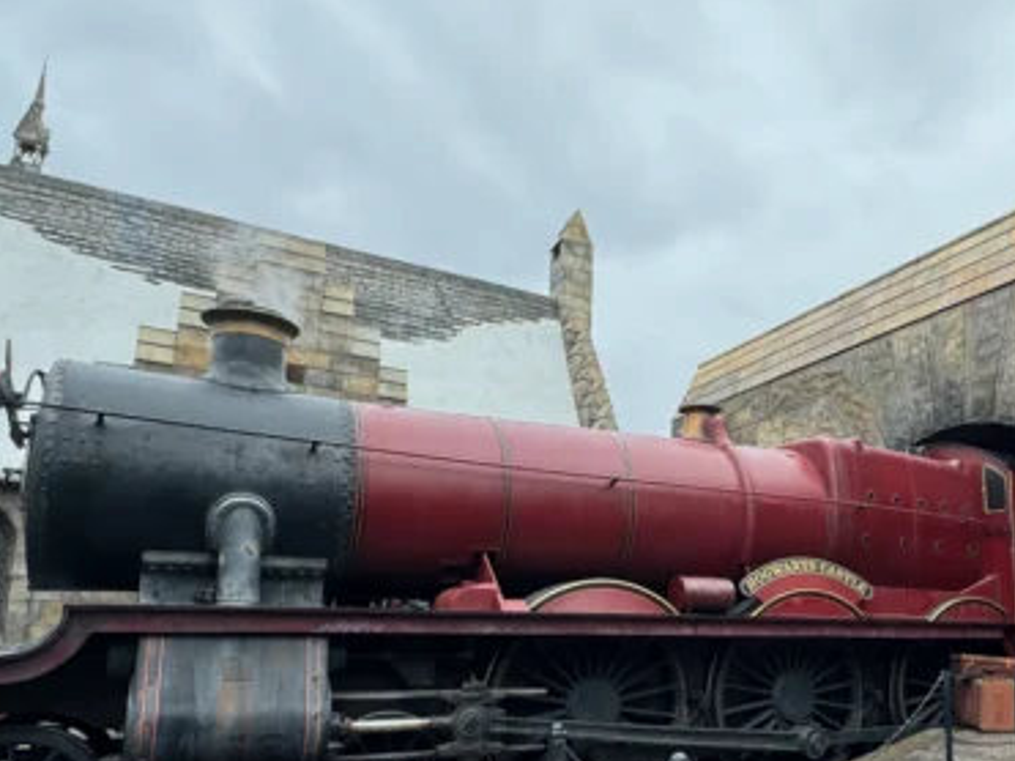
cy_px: 515
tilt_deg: +7.5
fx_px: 850
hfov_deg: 59.8
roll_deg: -0.3
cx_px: 698
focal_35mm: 29
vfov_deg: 47.3
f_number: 2.2
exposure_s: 1/641
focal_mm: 2.22
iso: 40
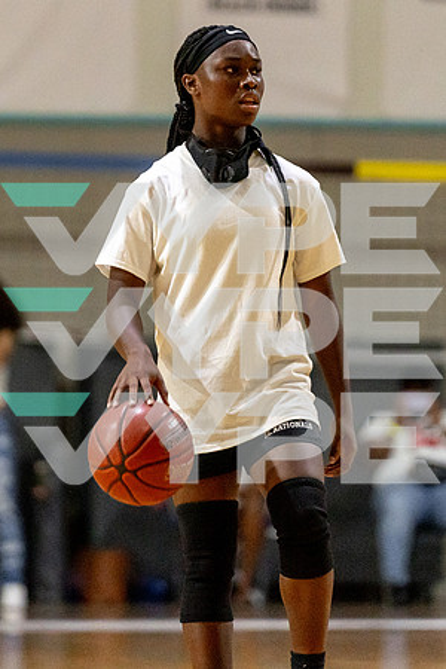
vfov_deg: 5.3
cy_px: 238
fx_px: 7216
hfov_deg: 3.5
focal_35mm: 388
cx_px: 181
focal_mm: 200
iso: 2500
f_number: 2.8
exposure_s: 1/800
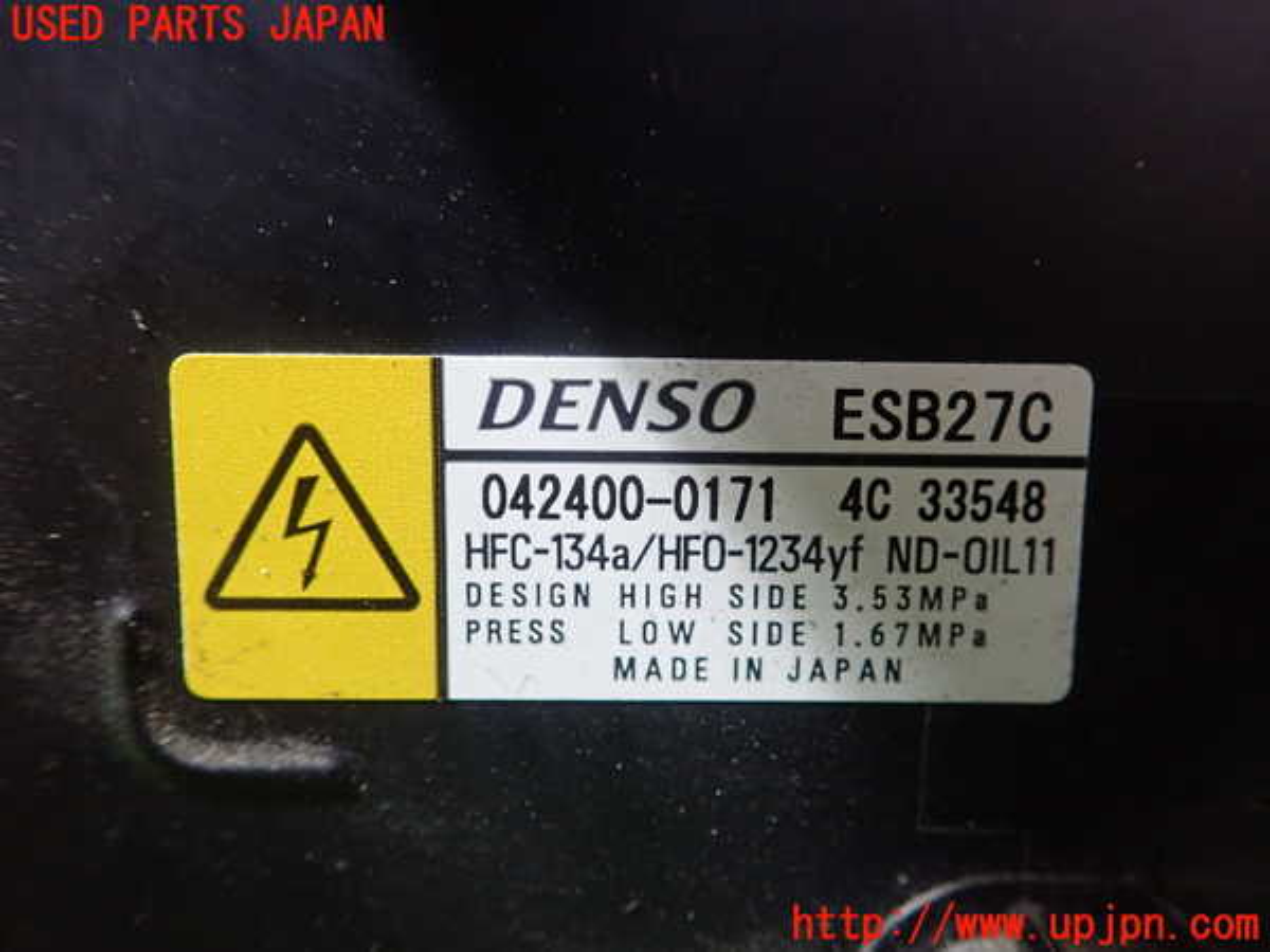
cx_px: 635
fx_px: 1101
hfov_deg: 60.0
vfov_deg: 46.8
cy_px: 476
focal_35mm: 30
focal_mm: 5.5
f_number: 2.3
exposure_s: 1/50
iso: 800
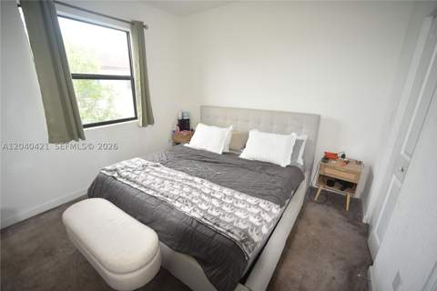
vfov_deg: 77.3
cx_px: 218
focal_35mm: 15
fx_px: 182
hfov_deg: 100.4
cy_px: 146
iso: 800
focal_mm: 15
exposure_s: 1/100
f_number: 5
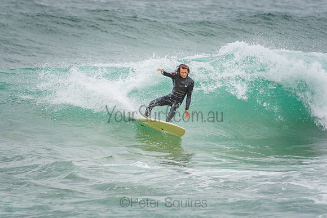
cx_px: 164
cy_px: 109
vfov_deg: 2.4
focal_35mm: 585
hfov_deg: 3.5
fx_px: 5315
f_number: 5.6
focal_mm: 390
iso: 320
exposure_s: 1/1600
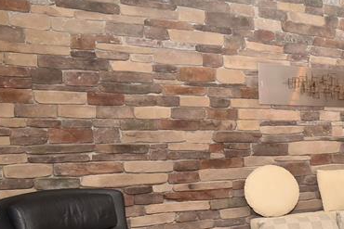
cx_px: 463
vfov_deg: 27.9
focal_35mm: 47
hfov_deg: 31.0
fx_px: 449
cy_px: 194
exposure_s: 1/60
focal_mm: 17
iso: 800
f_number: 10
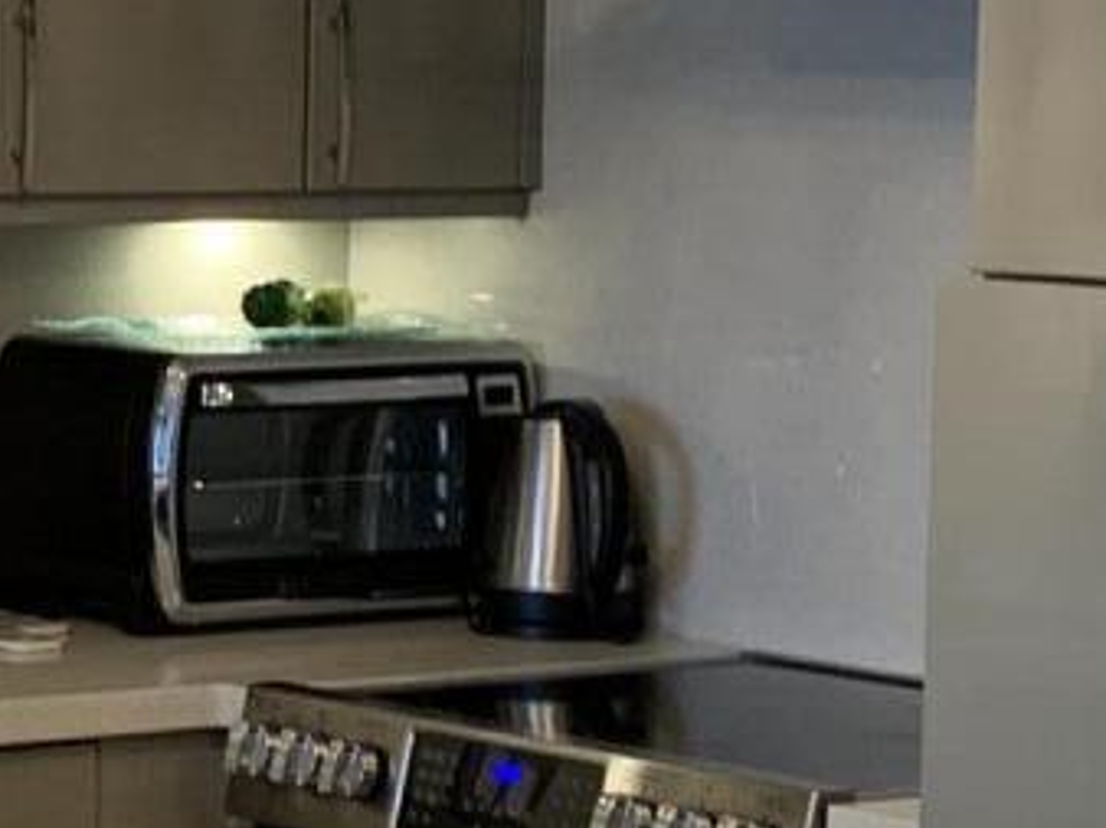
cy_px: 543
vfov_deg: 9.6
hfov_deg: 12.6
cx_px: -82
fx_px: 4917
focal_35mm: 154
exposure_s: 1/60
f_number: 1.8
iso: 100
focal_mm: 4.25
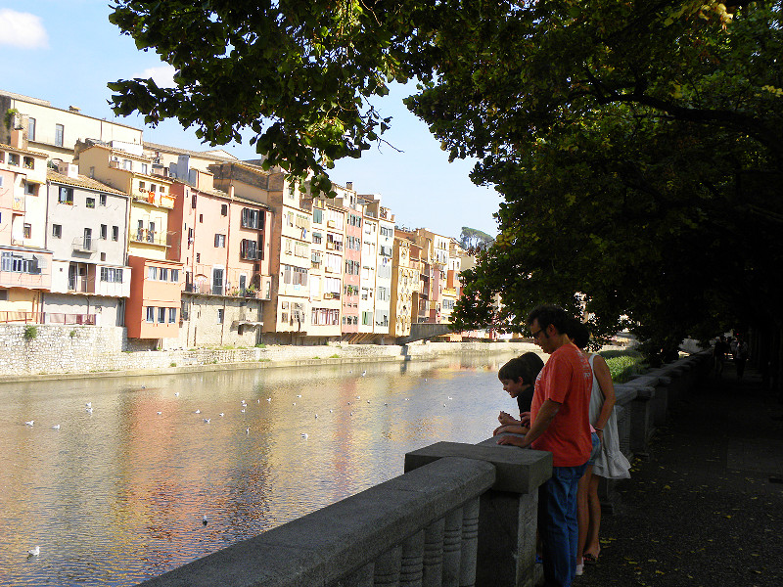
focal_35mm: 46
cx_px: 392
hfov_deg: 41.2
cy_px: 294
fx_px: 1041
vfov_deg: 31.5
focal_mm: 8.2
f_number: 5
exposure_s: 1/256
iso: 64
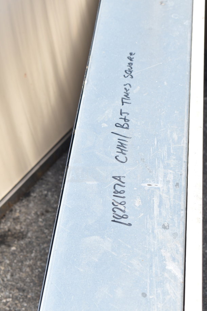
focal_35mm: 82
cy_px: 156
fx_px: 712
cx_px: 104
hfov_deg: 16.6
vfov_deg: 24.6
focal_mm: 55
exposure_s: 1/250
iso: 200
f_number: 8
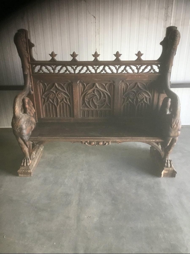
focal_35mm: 31
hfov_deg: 45.4
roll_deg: +0.8
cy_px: 127
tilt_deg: -23.5
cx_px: 95
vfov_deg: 58.4
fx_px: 227
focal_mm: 3.3
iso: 50
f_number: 2.4
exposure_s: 1/33
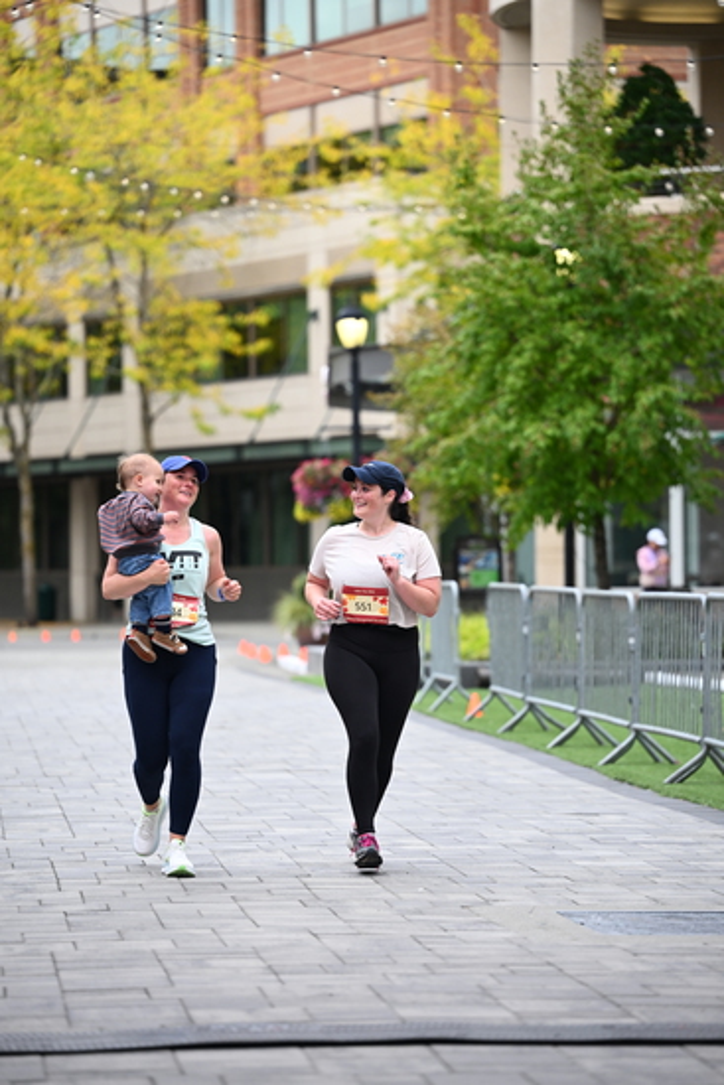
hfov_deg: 10.6
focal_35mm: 130
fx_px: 3919
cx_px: 362
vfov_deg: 15.8
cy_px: 542
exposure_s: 1/1600
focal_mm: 130
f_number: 2.8
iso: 640
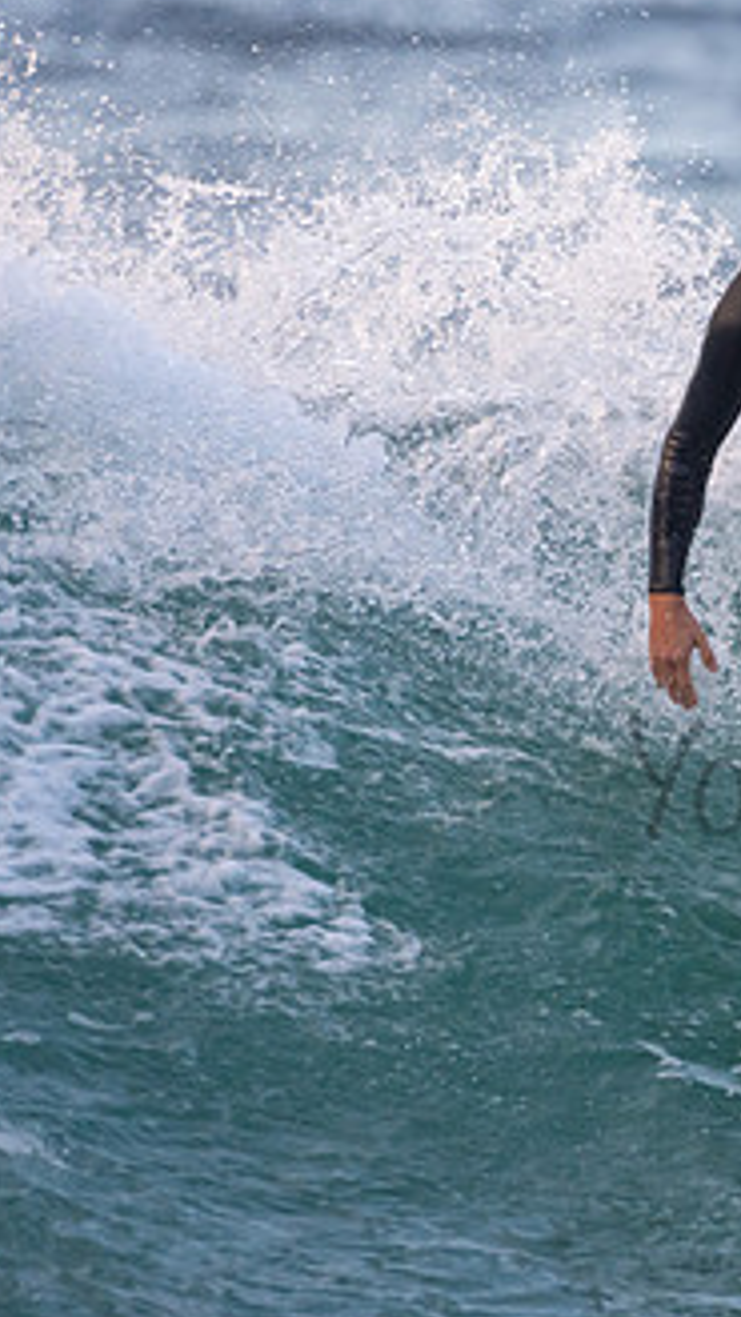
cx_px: 1041
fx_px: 48461
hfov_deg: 0.9
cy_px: 743
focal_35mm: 1387
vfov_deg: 1.6
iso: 800
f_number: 5.6
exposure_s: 1/500
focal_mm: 500
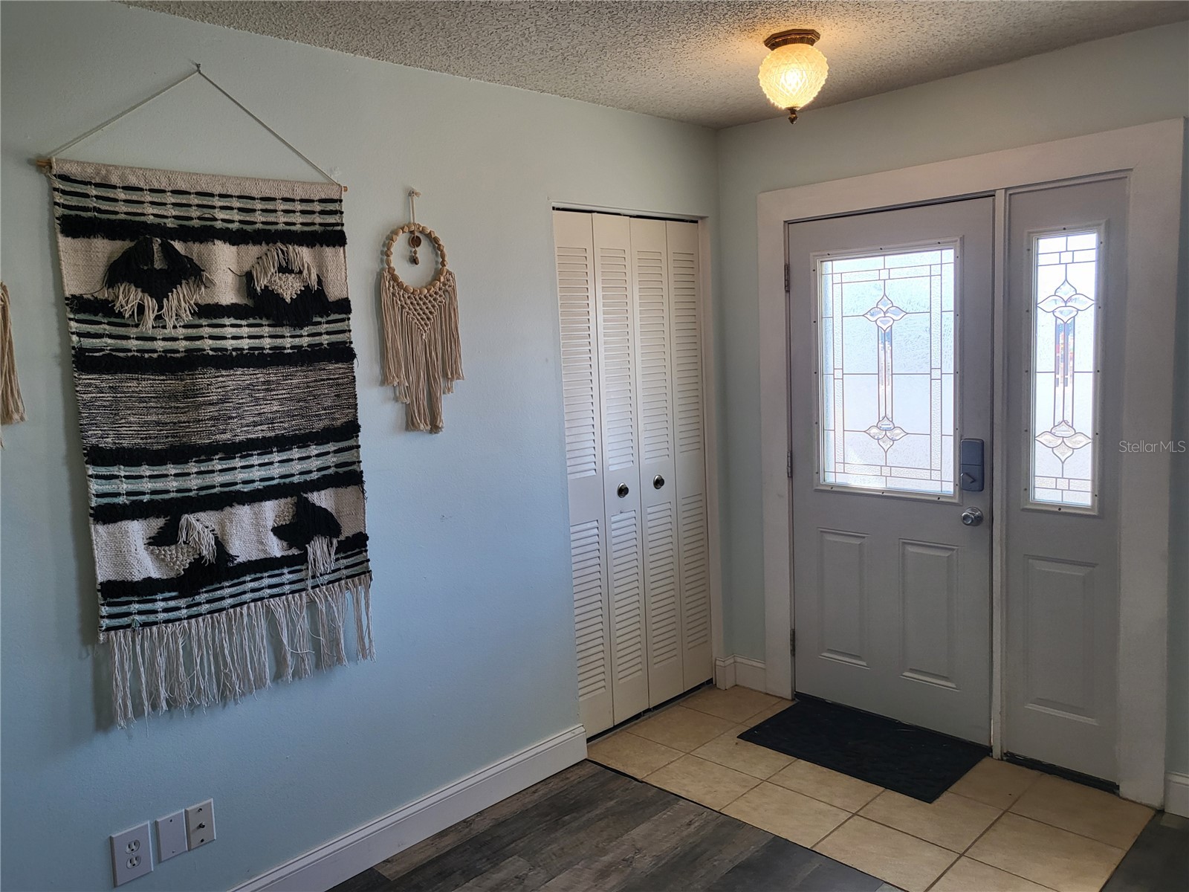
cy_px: 446
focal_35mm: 26
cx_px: 594
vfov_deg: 53.1
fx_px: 893
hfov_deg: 67.3
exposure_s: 1/120
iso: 64
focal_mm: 4.25
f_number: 1.8
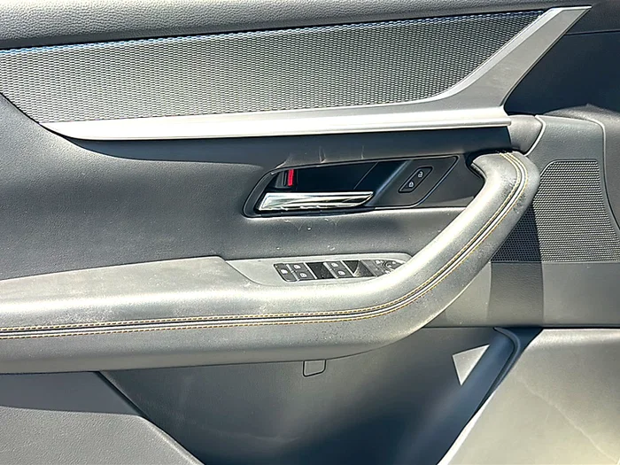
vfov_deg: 37.7
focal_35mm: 38
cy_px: 232
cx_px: 310
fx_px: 681
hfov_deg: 49.0
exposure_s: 1/591
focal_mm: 6.86
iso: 80
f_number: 1.78
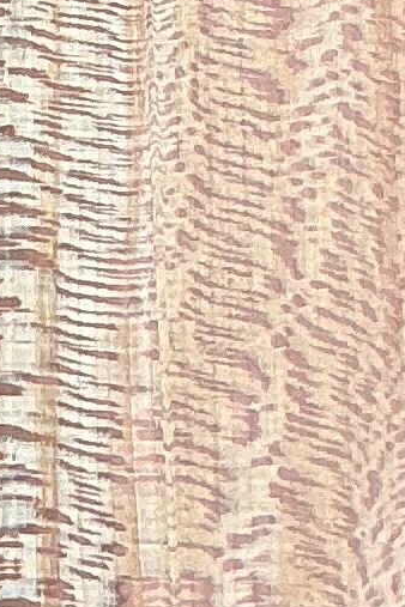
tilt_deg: -66.0
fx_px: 4050
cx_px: -237
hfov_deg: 5.7
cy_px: -765
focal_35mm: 240
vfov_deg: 8.0
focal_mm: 3
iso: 20
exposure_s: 1/120
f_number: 1.8
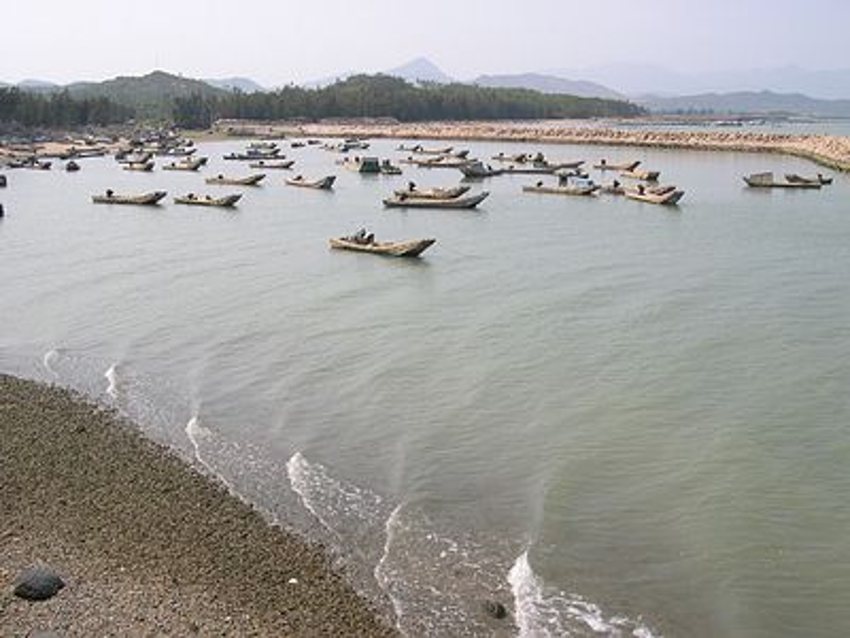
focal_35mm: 38
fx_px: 933
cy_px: 319
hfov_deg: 49.0
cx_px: 425
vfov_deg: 37.7
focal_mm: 8
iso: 100
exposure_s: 1/179
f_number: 7.6
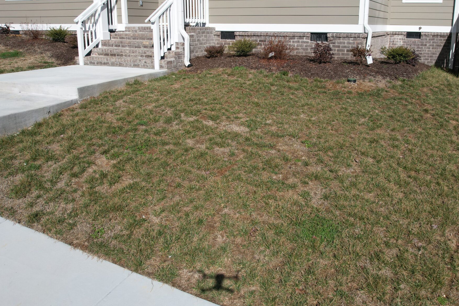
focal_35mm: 32
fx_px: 408
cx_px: 259
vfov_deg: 41.0
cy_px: 129
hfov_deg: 58.5
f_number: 2.8
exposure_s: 1/3000
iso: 100
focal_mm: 8.38
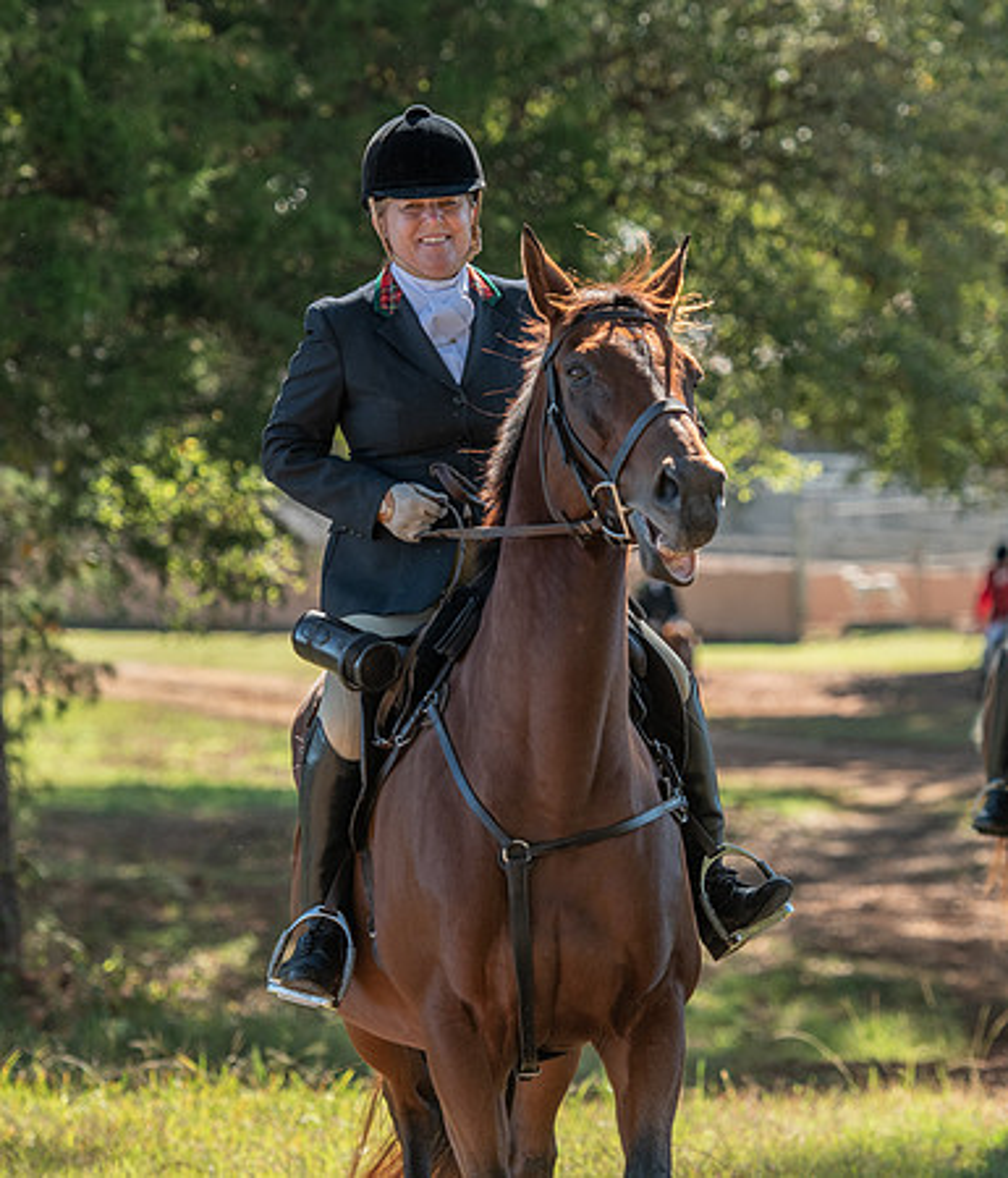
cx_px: 584
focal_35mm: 222
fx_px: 7939
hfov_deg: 7.3
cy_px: 597
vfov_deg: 8.5
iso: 280
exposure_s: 1/320
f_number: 4
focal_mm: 125
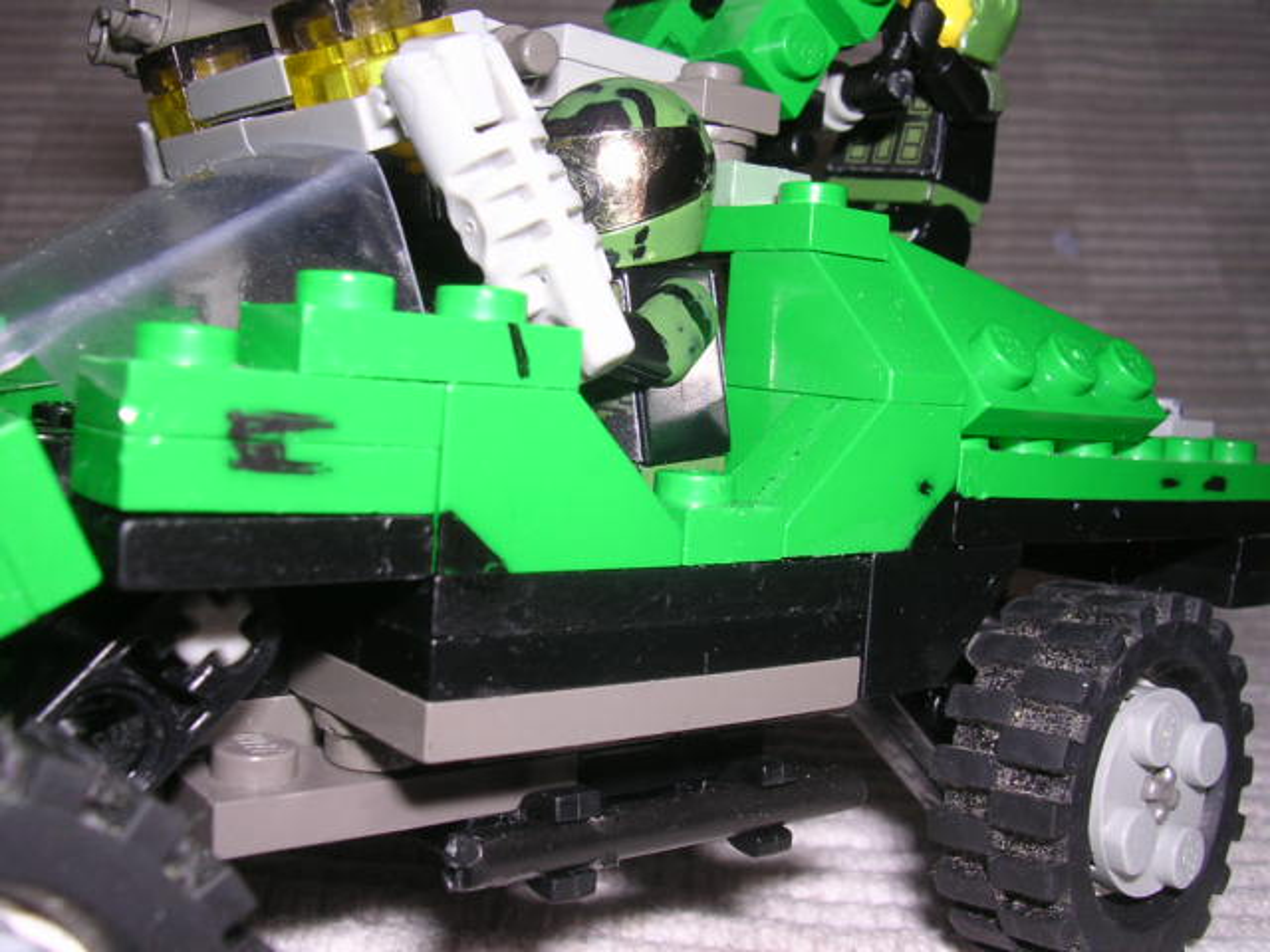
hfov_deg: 49.0
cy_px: 476
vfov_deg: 37.7
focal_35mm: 38
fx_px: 1394
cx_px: 635
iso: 100
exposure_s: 1/60.1
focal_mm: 5.8
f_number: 5.6
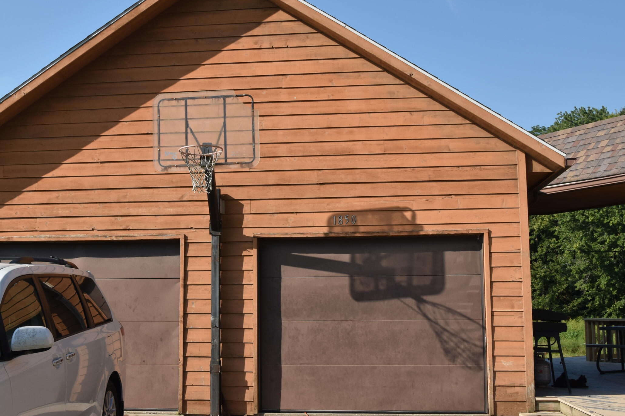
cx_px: 251
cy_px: 190
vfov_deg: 28.1
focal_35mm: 48
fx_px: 833
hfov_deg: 40.9
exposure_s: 1/320
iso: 200
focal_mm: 22
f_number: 9
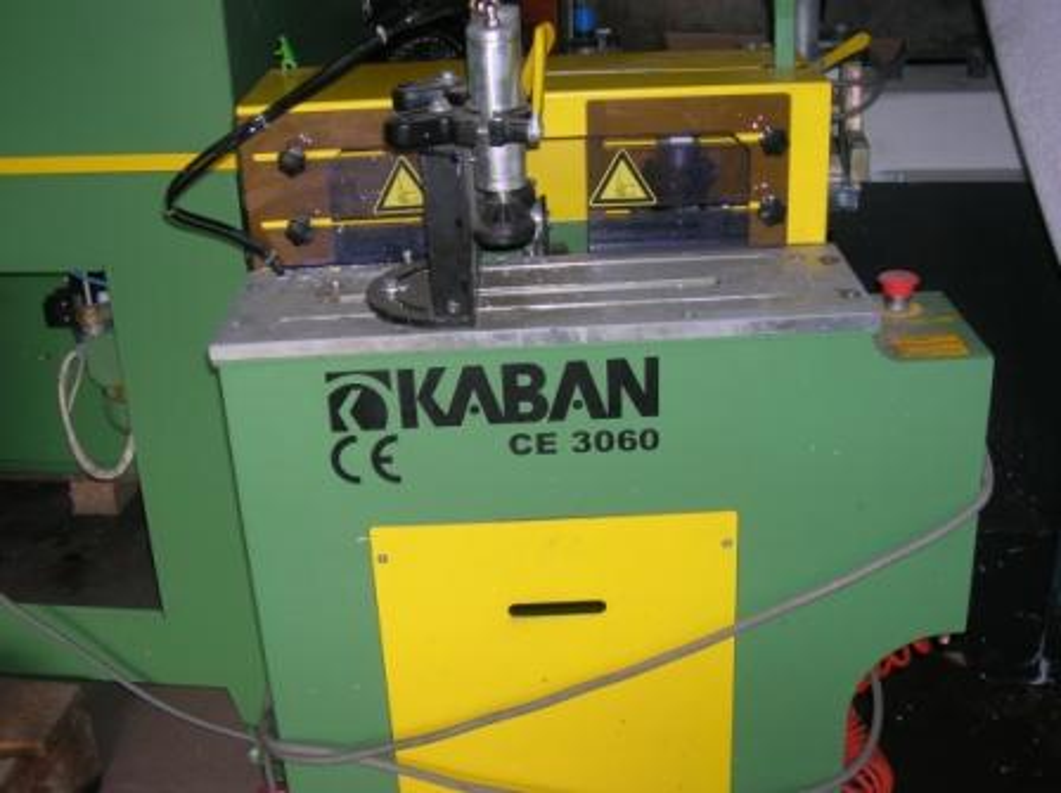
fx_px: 1286
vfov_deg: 34.3
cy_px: 396
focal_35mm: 42
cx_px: 530
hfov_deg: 44.8
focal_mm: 7
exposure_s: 1/60.1
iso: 50
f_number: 3.1
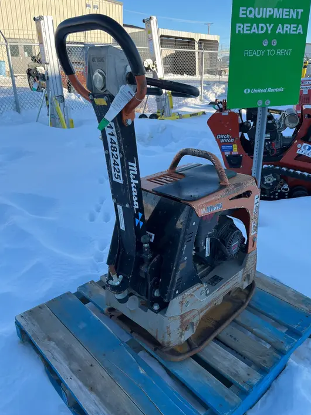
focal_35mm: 27
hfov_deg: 51.4
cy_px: 211
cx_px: 161
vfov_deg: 65.3
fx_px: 323
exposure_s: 1/943
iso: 50
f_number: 1.6
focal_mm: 5.1
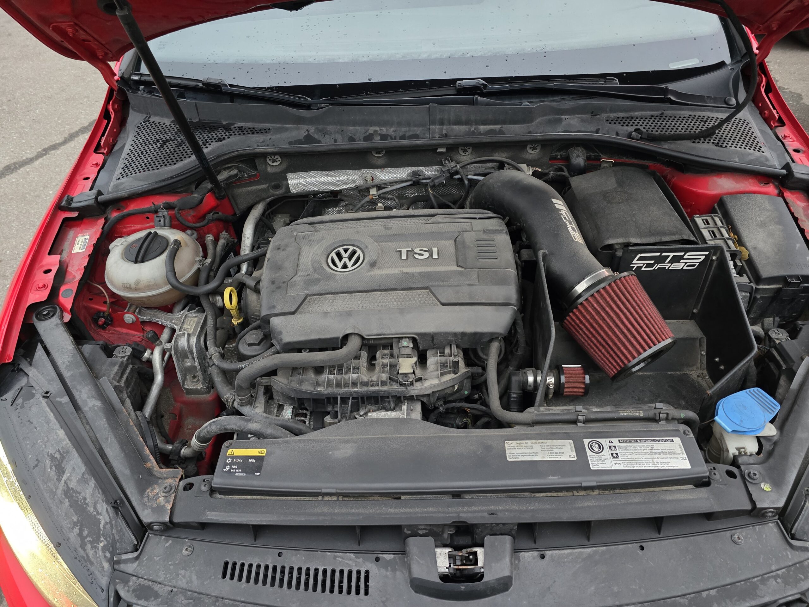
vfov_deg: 58.9
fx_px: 538
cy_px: 304
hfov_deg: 73.9
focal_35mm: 23
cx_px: 404
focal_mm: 6.3
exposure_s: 1/30.7
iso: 640
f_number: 1.7
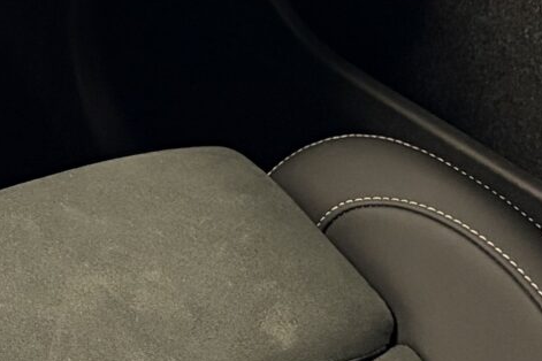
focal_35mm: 147
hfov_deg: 13.5
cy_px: 63
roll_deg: +1.6
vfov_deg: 9.3
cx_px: -151
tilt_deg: -32.9
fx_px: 2213
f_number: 1.6
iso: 500
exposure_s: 1/34
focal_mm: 5.96
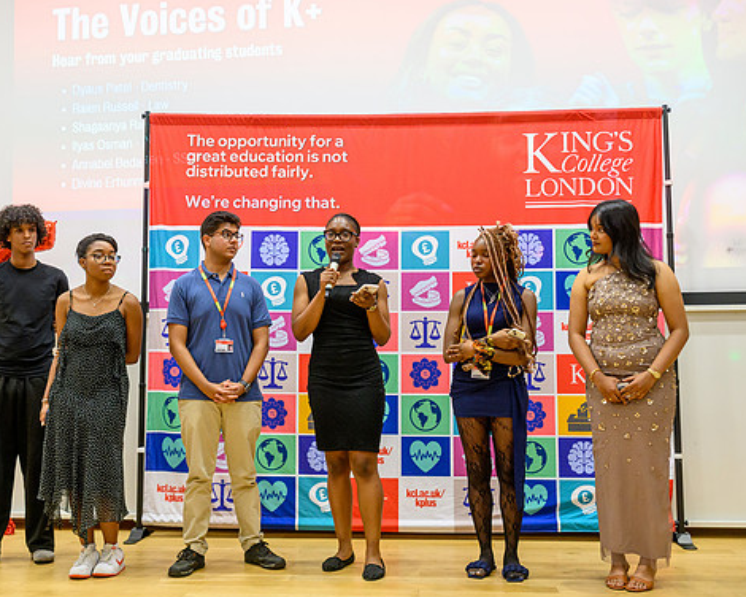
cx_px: 325
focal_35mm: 41
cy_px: 304
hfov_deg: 44.7
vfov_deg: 36.5
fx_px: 905
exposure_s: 1/320
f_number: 3.2
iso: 4500
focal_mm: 35
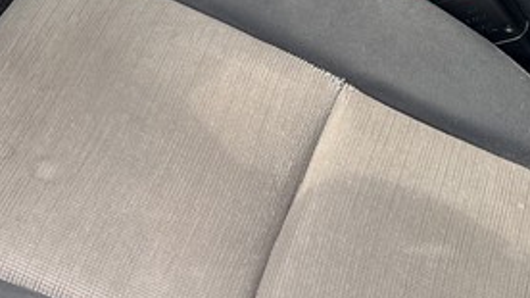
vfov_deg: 11.0
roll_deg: +0.0
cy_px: -175
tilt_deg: -29.4
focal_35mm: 105
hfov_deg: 20.1
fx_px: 1475
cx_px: 75
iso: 50
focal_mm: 5.7
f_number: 1.5
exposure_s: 1/218
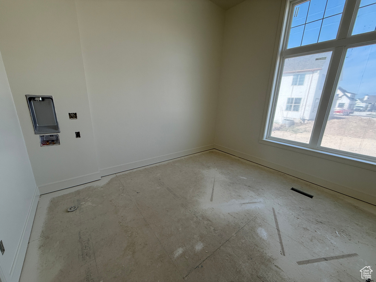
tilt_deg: -14.9
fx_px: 152
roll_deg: -1.3
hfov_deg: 102.1
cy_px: 141
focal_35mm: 14
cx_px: 188
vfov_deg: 85.7
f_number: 2.2
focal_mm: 2.22
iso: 64
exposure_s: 1/193
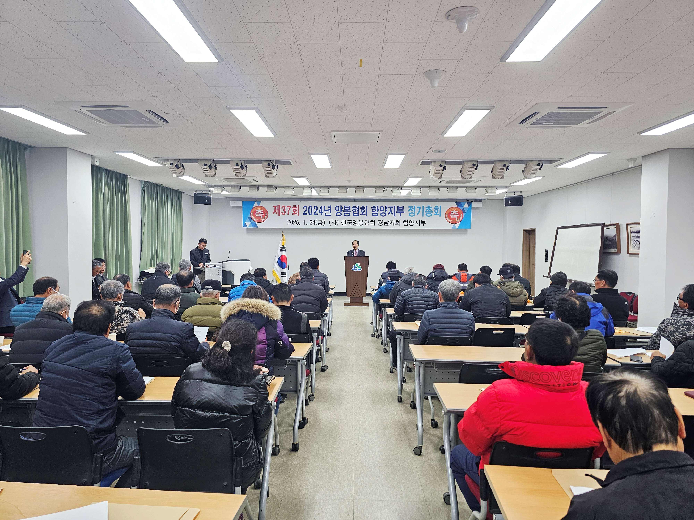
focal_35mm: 23
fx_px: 461
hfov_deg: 73.9
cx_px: 347
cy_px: 260
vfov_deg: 58.9
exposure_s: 1/120
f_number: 1.7
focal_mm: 6.3
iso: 160
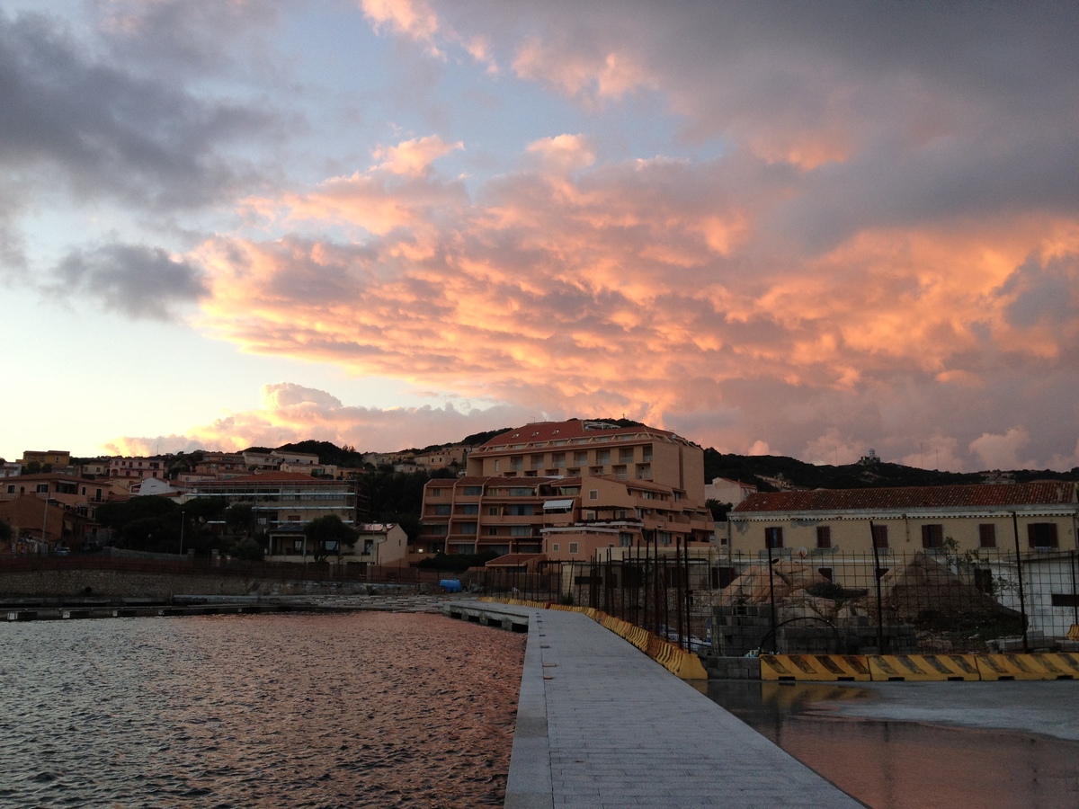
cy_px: 404
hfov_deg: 52.6
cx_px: 540
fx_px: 1091
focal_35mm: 35
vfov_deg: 40.7
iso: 64
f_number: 2.4
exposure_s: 1/120
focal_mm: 4.28
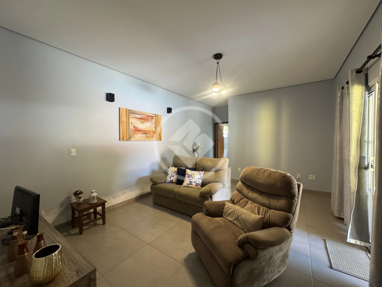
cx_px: 191
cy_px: 144
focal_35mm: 14
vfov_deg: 85.7
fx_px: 154
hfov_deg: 102.1
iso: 320
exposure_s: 1/91
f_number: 2.2
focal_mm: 2.22
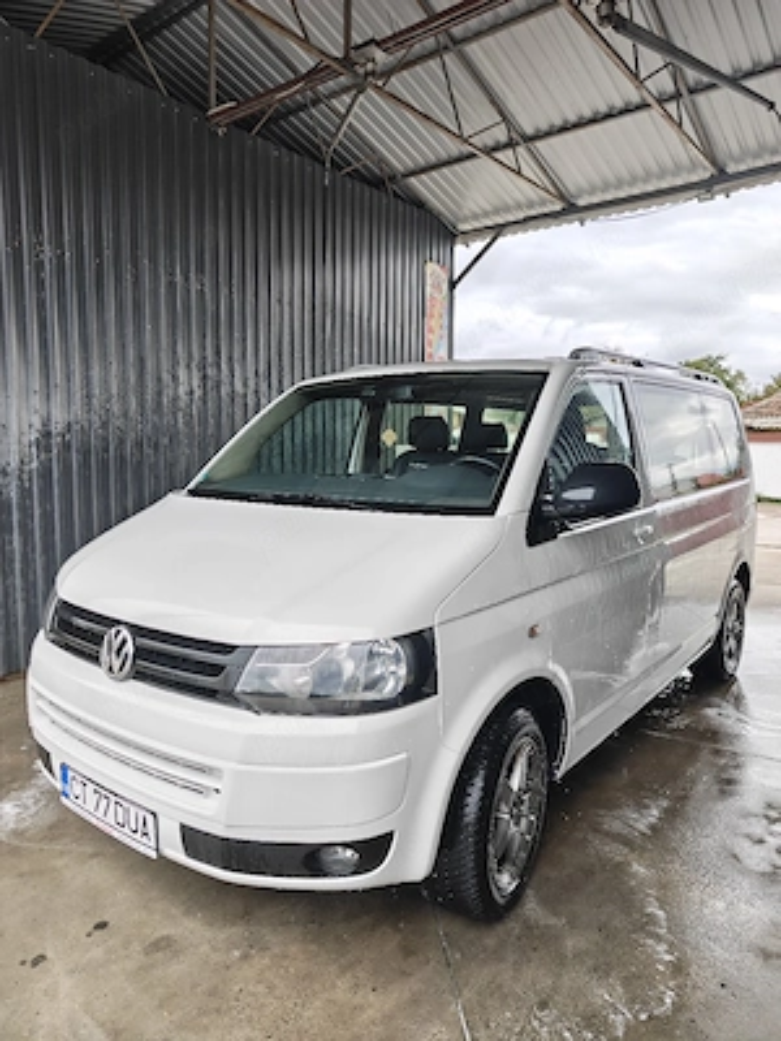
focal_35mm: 24
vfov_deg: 71.6
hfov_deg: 56.8
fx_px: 722
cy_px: 520
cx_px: 390
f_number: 1.68
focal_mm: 6.57
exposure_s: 1/101
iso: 50
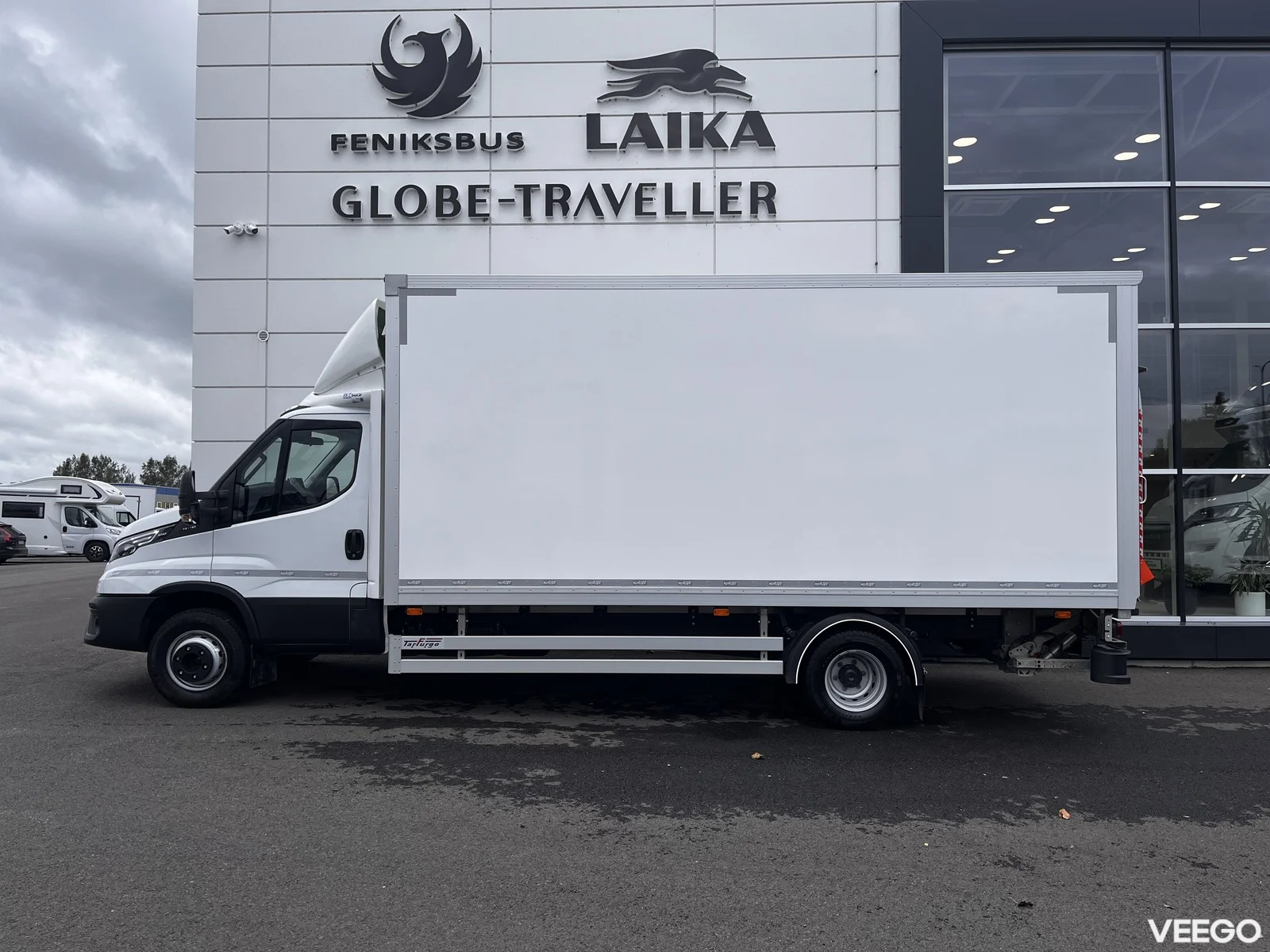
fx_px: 954
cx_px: 635
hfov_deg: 67.3
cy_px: 476
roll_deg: -0.7
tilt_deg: +2.5
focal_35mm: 26
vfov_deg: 53.1
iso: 50
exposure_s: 1/943
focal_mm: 5.1
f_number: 1.6
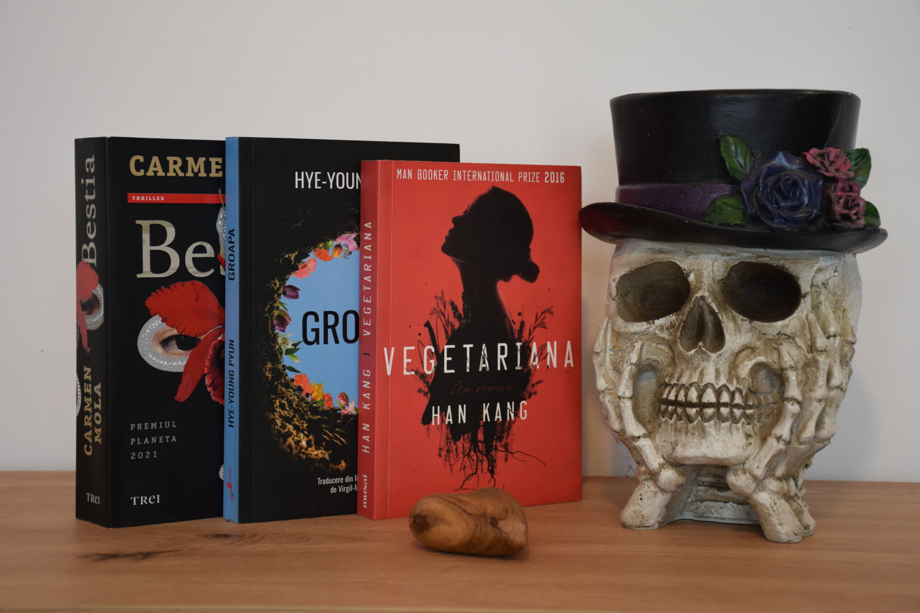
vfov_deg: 21.6
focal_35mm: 63
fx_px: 1610
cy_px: 306
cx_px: 460
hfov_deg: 31.9
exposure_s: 1/60
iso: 720
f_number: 4.5
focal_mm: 42
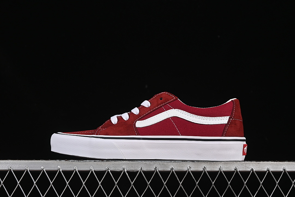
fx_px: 615
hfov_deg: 27.0
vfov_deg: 18.2
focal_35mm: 75
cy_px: 98
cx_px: 148
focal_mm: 50
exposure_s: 1/80
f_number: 8
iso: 160
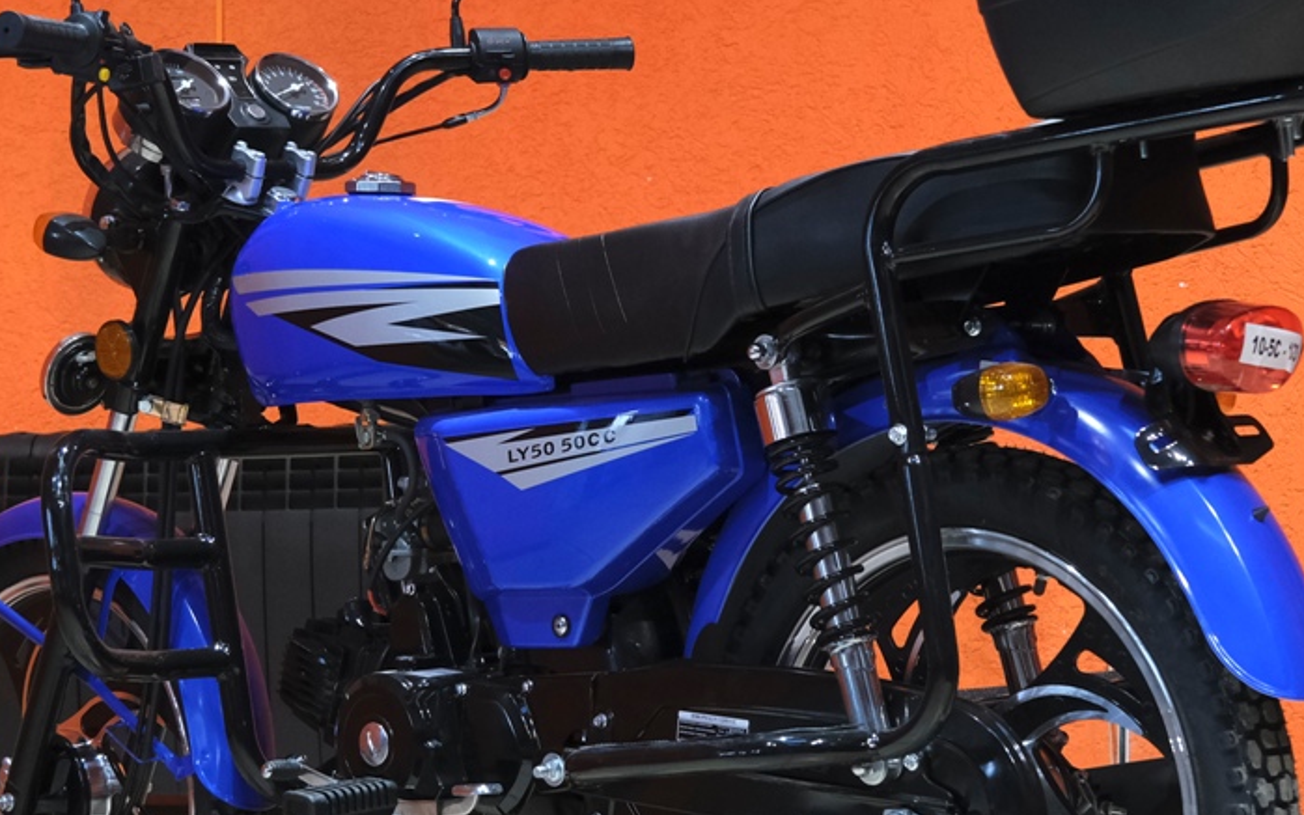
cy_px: 327
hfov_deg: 22.8
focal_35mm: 91
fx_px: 3234
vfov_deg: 14.4
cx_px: 731
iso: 1600
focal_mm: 26
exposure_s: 1/100
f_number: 4
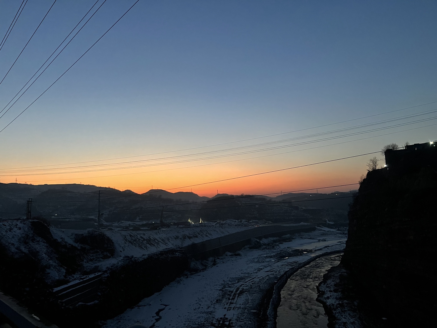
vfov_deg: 53.1
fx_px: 328
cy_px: 164
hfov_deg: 67.3
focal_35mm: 26
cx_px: 218
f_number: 1.5
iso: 500
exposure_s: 1/41
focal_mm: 5.7
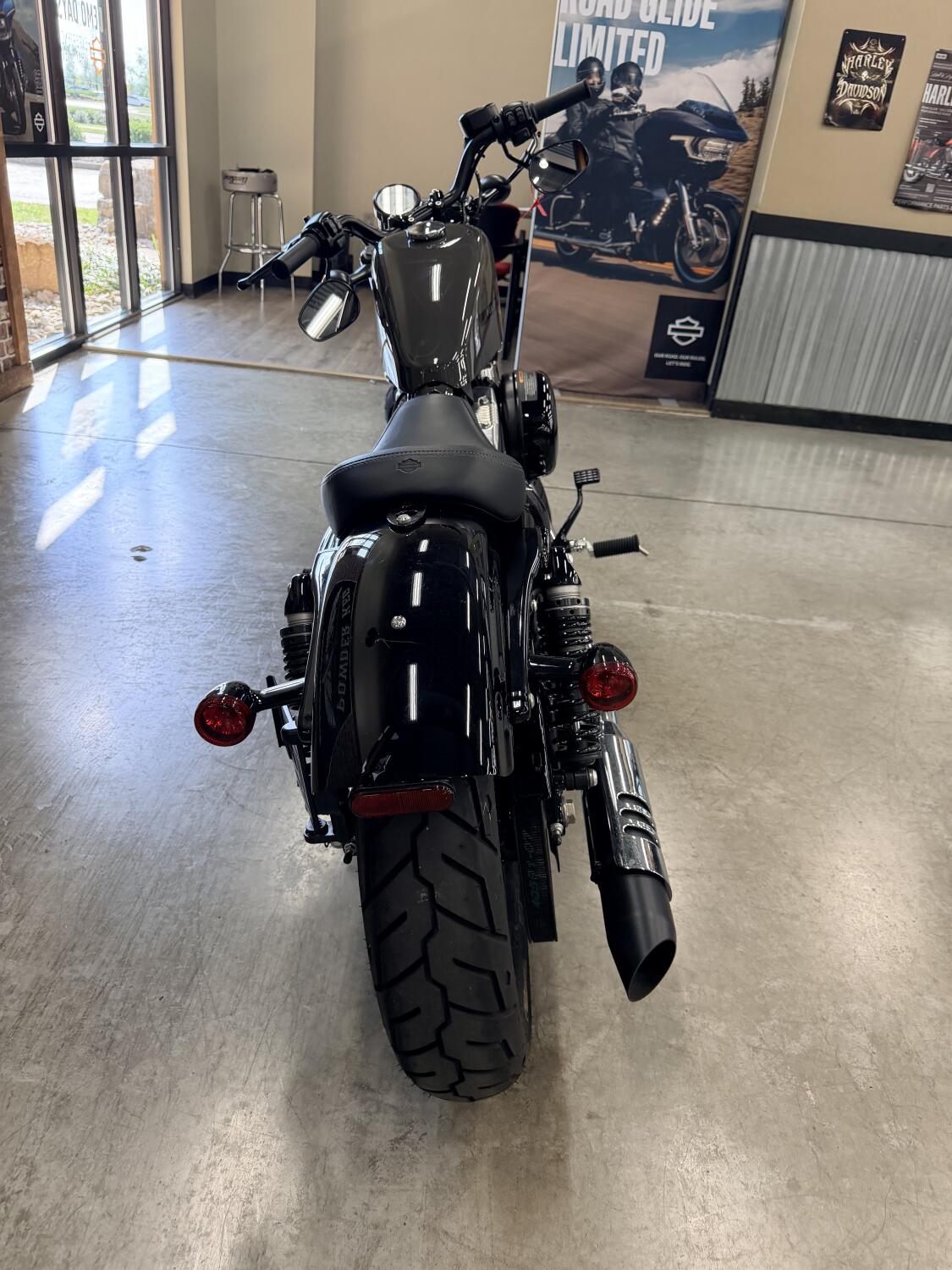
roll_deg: -6.8
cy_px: 635
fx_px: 880
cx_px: 476
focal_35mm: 24
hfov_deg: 56.8
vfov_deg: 71.6
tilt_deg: -27.2
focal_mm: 6.76
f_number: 1.78
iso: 250
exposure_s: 1/120
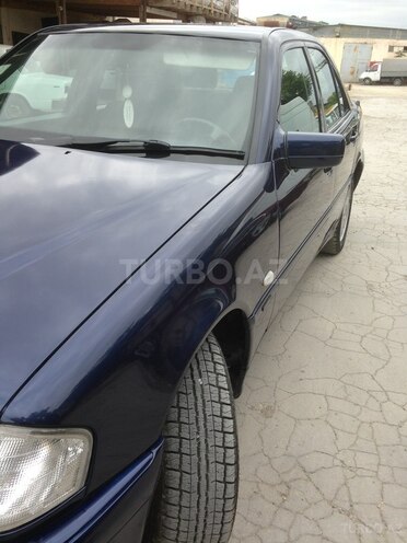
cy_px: 272
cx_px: 204
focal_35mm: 33
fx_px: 517
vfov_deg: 55.4
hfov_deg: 42.9
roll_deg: -3.7
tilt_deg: -23.8
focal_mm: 4.12
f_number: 2.4
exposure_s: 1/423
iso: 50
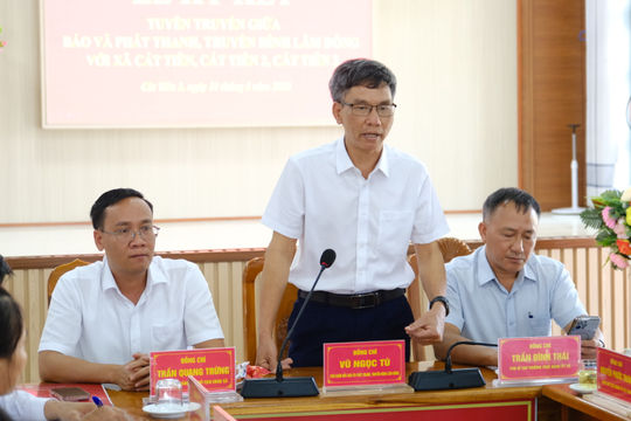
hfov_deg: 24.8
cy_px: 210
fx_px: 1437
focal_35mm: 82
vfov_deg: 16.7
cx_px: 316
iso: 3200
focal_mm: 54.5
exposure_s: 1/125
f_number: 4
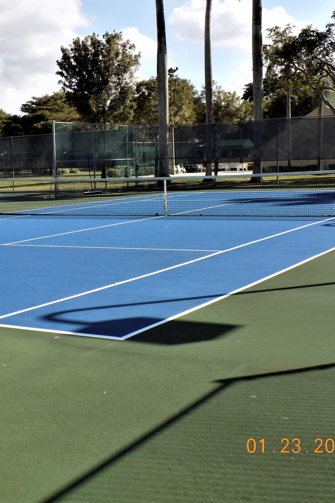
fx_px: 726
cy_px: 250
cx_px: 52
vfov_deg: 38.2
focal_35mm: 52
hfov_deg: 25.4
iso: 80
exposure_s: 1/800
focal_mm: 6.6
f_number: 3.5
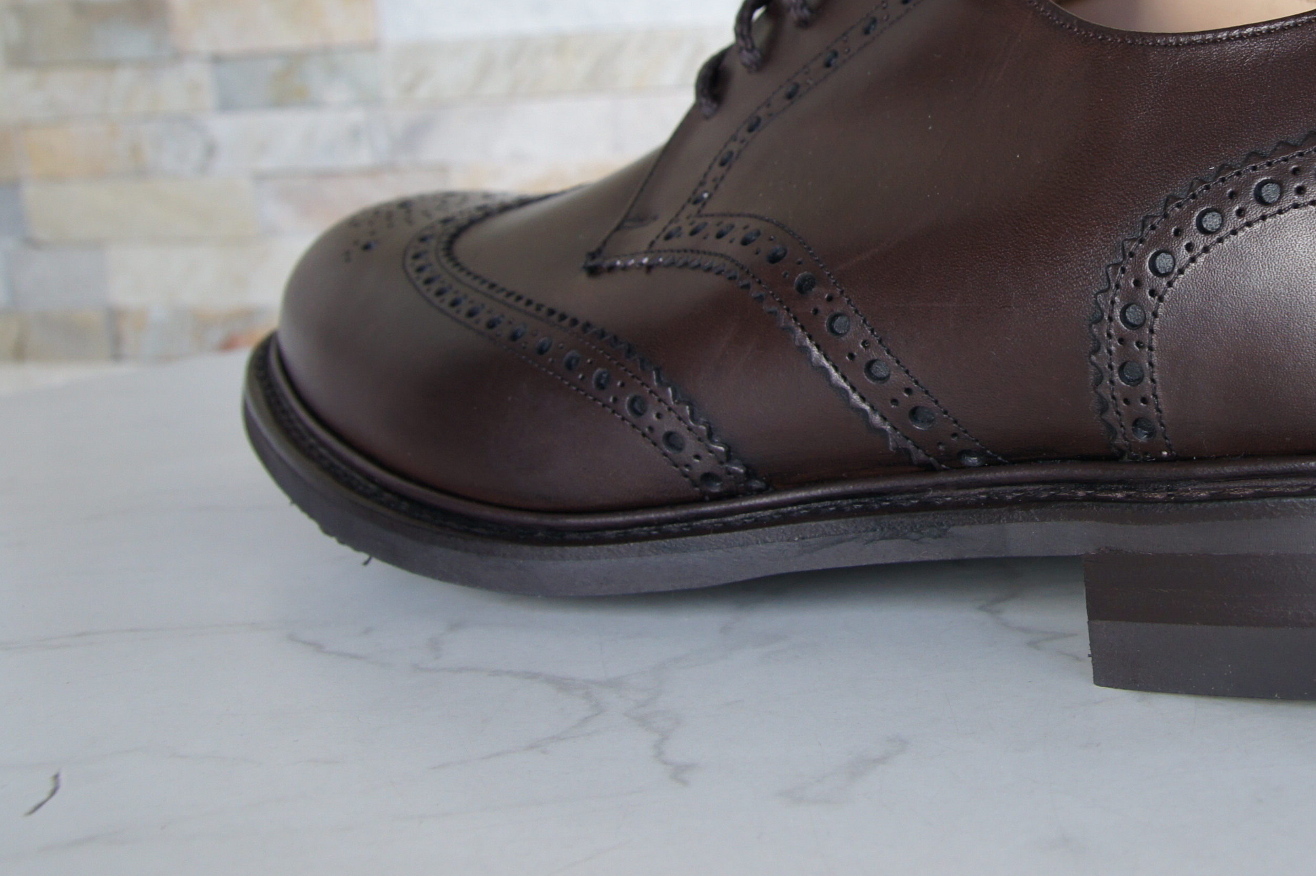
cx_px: 1158
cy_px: 141
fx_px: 1714
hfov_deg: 39.3
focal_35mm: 47
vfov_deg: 27.9
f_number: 6.3
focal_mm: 17
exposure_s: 1/50
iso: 200
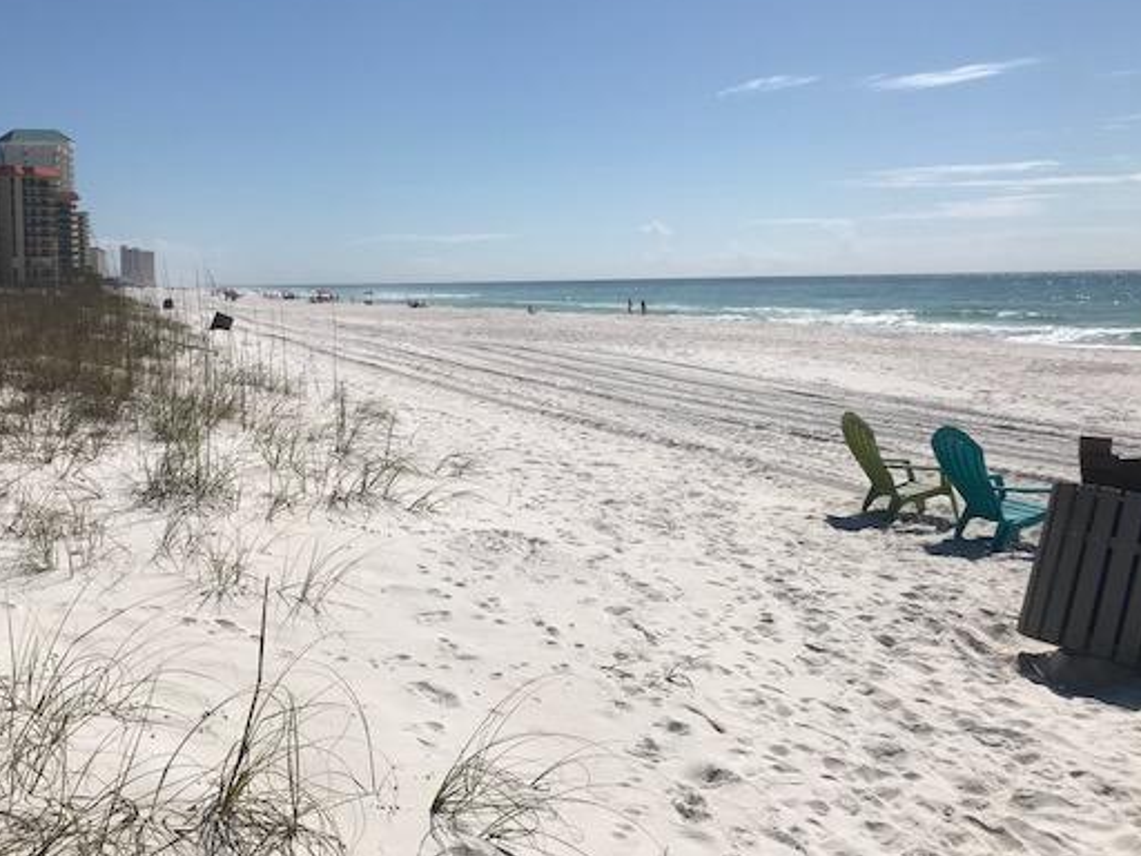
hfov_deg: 52.2
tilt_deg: -3.0
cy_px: 359
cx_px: 452
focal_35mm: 35
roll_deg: +1.7
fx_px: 1154
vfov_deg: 40.6
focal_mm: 3.99
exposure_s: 1/9615
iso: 20
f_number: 1.8
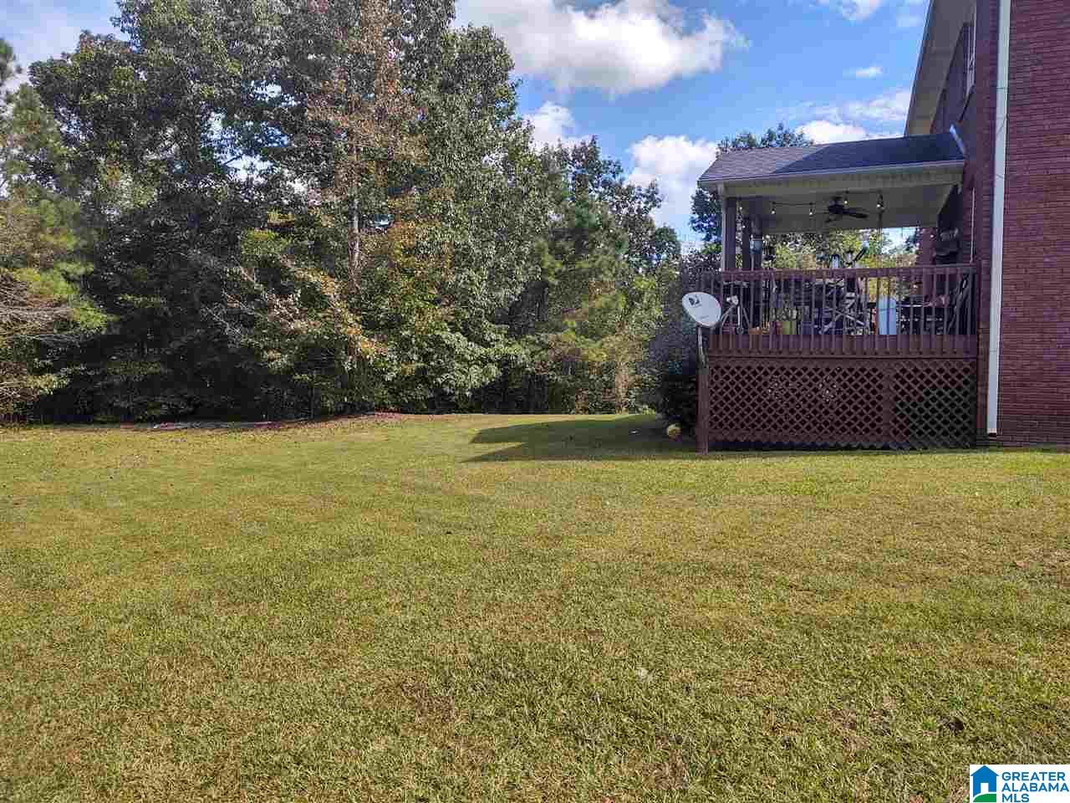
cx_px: 535
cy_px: 402
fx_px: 835
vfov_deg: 51.4
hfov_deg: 65.3
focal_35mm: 27
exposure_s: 1/4140
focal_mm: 4.75
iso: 100
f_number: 1.7
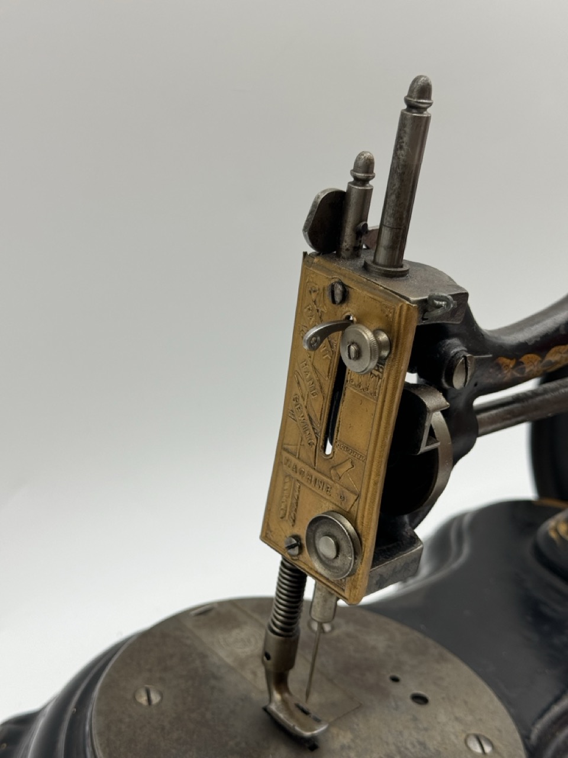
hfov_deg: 30.3
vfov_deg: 39.7
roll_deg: -8.2
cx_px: 284
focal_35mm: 48
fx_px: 1050
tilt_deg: -21.8
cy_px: 379
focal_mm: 6.76
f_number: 1.78
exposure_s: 1/399
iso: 64
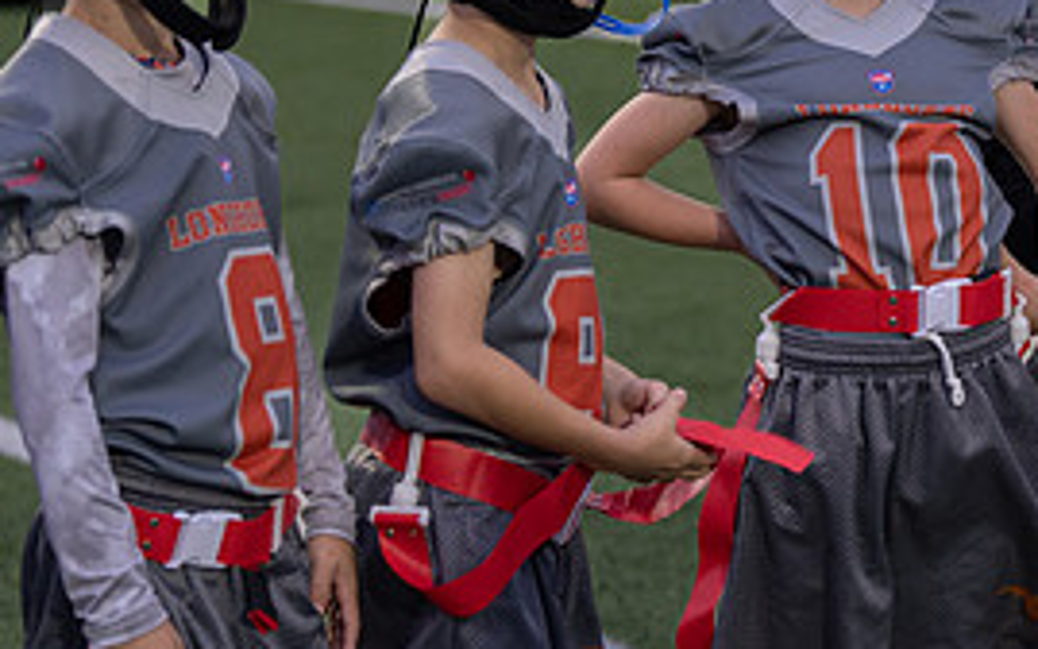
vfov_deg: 7.9
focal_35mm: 165
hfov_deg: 12.6
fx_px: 4667
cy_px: 251
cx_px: 841
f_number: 2.8
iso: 500
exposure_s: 1/320
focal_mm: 70
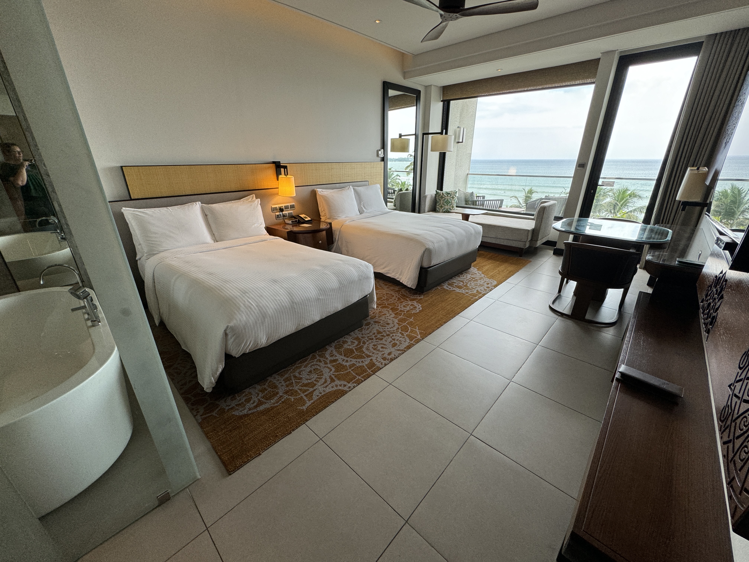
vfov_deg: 85.7
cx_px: 374
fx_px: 303
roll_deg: +0.4
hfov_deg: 102.1
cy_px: 281
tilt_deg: -21.8
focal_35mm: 14
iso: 100
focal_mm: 2.22
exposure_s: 1/100
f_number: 2.2
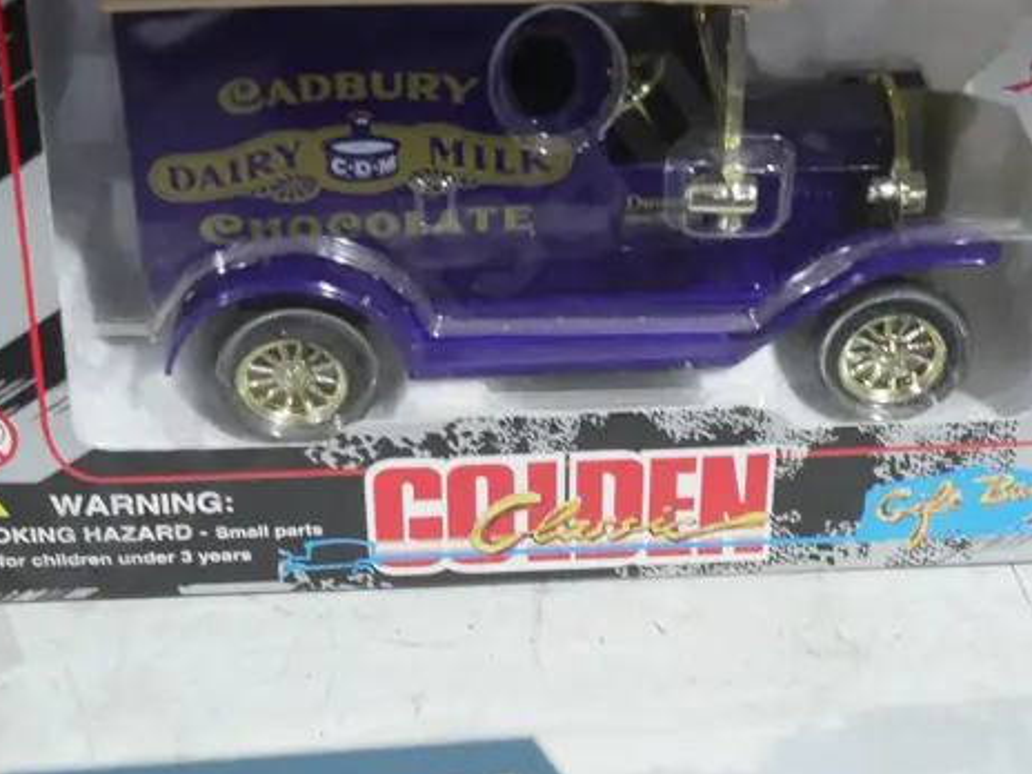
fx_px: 2236
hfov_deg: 25.9
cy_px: 102
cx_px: 678
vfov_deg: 19.3
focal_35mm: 75
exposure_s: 1/60
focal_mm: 17
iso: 1000
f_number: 4
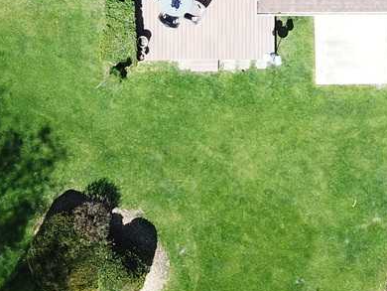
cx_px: 249
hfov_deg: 20.4
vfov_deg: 13.7
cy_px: -239
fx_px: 1074
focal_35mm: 96
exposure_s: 1/486
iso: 100
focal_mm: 4.73
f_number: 2.2
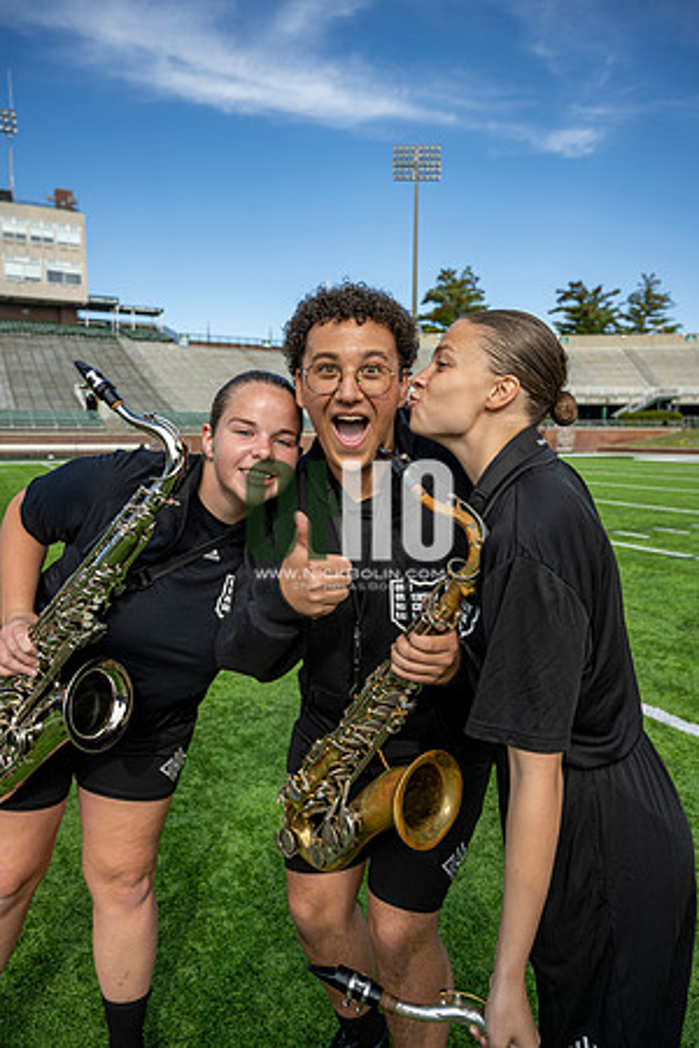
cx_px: 350
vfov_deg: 73.7
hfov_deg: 53.1
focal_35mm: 24
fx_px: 699
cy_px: 524
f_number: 4.5
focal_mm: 24
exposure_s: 1/250
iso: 40
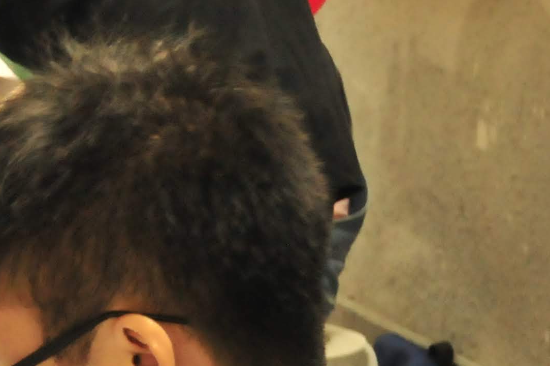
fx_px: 2854
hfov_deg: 10.9
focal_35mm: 187
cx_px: -48
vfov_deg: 7.2
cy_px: 520
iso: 1600
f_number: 4.5
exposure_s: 1/40
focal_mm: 31
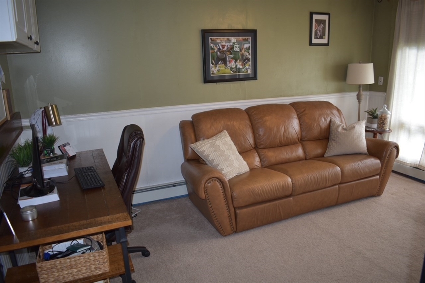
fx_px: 319
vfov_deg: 47.9
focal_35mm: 27
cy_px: 142
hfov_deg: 67.4
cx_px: 212
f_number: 3.5
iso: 220
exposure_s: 1/30
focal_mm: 18
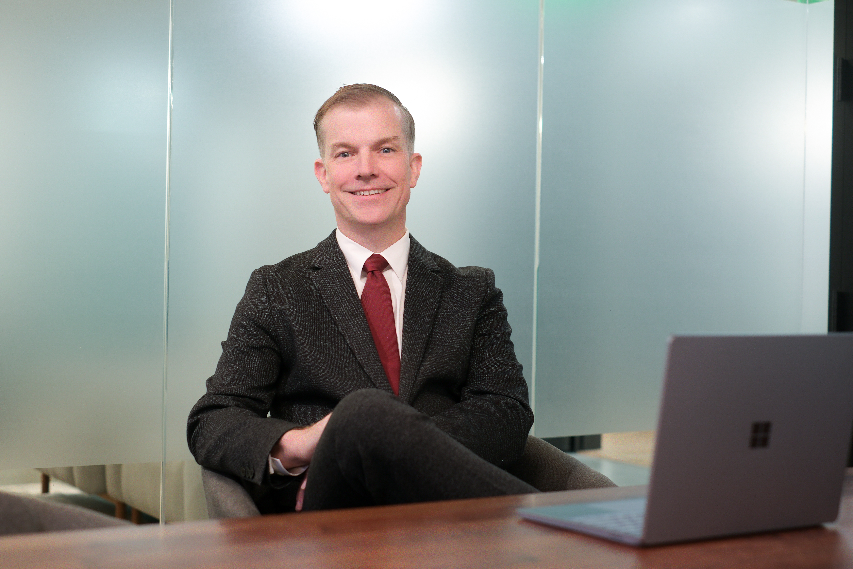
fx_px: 1256
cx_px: 426
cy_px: 284
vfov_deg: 25.5
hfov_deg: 37.5
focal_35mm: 53
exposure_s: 1/25
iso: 250
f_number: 2.5
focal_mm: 35
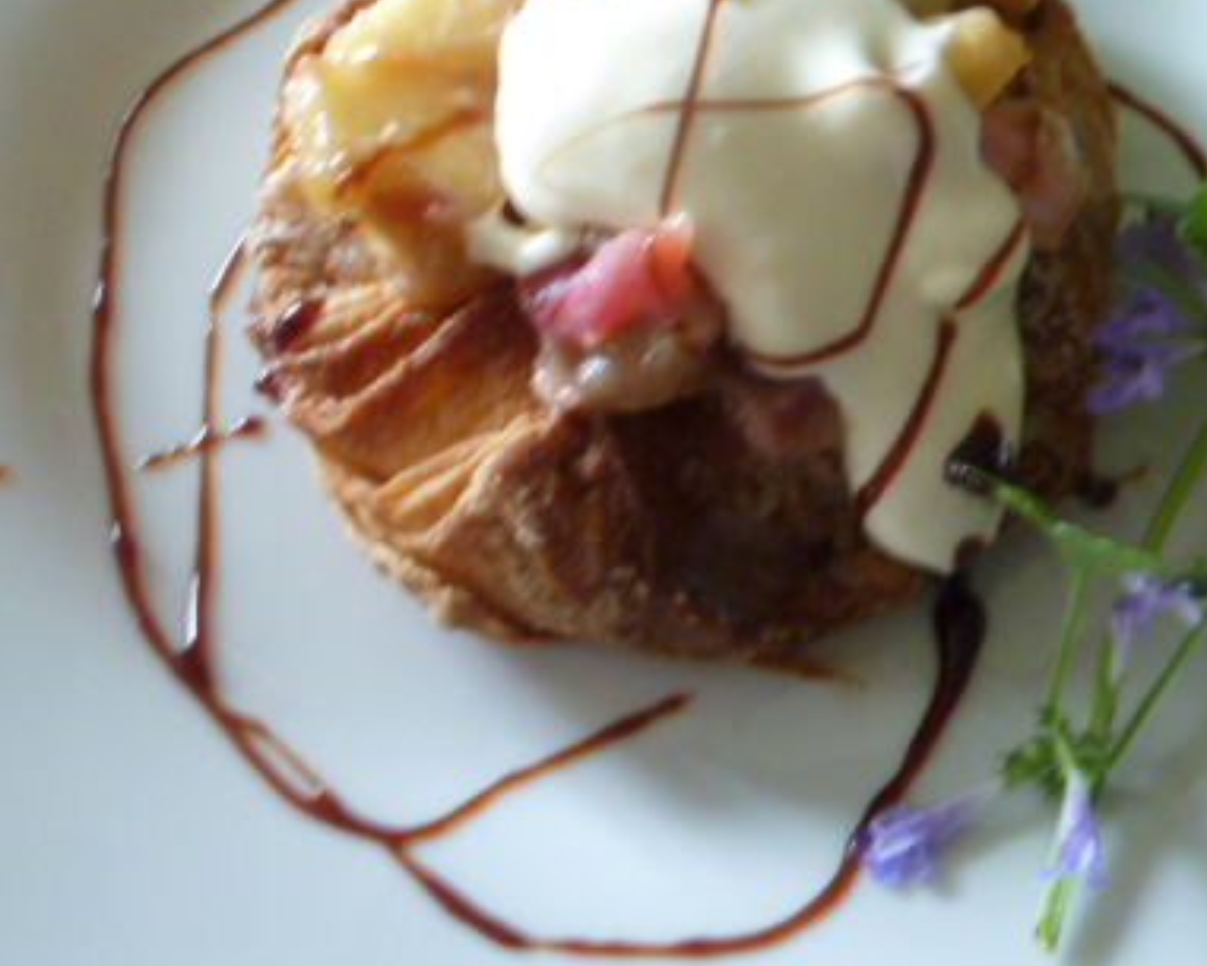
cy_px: 314
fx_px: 1465
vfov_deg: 36.1
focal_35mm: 41
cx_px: 808
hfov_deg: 44.1
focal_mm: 4.1
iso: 400
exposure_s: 1/3.2
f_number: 5
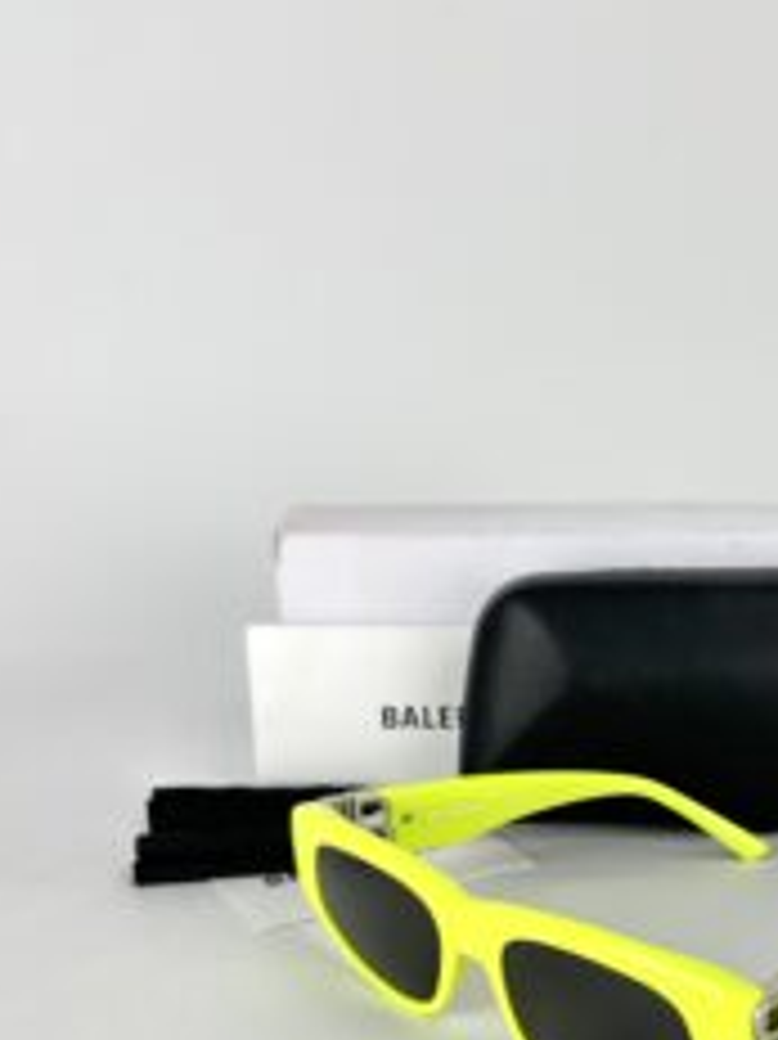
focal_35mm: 45
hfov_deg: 31.5
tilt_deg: -22.3
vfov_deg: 40.6
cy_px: 810
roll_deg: -0.1
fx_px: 1350
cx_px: 603
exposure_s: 1/141
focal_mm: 5.7
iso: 32
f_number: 1.5
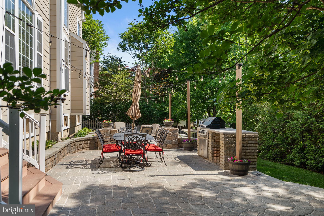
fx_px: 261
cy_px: 108
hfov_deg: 63.7
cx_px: 162
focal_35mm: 29
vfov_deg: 45.0
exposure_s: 1/200
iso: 200
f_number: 8
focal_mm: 29
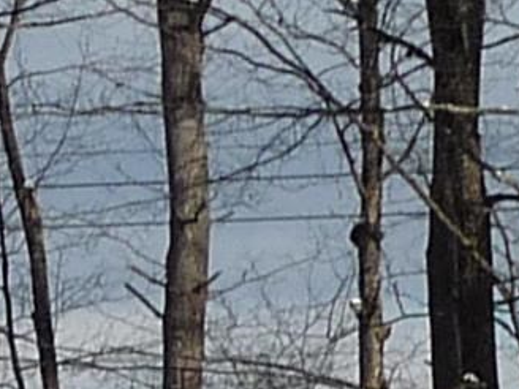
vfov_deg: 4.0
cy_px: 1211
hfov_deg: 5.4
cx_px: -426
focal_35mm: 362
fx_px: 5427
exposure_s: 1/250
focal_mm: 6
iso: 100
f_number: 9
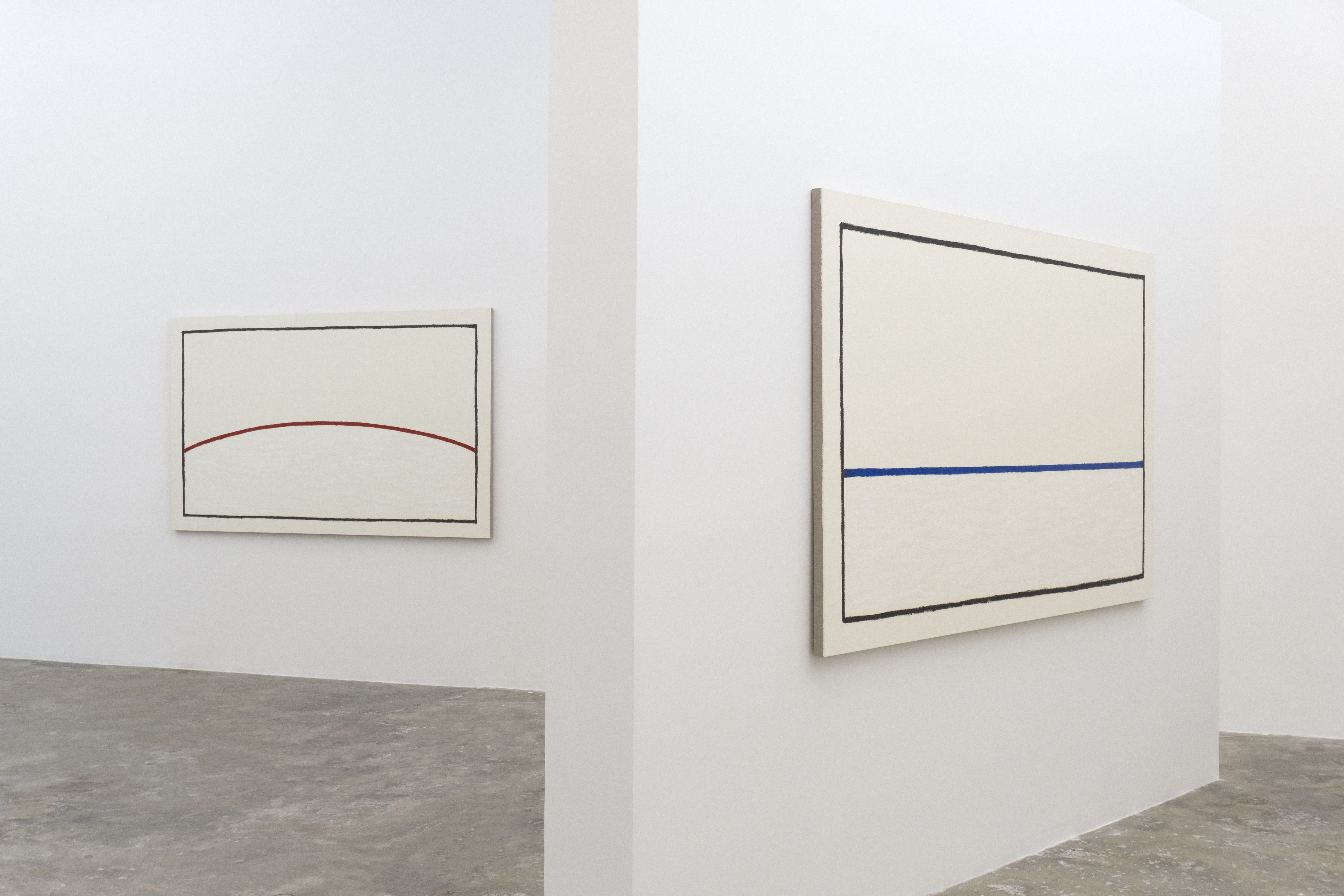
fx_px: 1624
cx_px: 672
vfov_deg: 30.8
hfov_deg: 45.0
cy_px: 448
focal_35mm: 44
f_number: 10
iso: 320
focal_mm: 29
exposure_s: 1/13
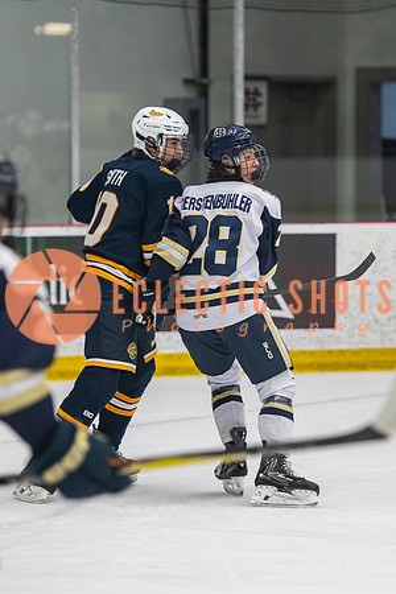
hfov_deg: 5.9
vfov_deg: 8.8
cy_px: 315
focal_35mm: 233
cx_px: 232
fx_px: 3842
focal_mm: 140
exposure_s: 1/640
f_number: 3.2
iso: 2000
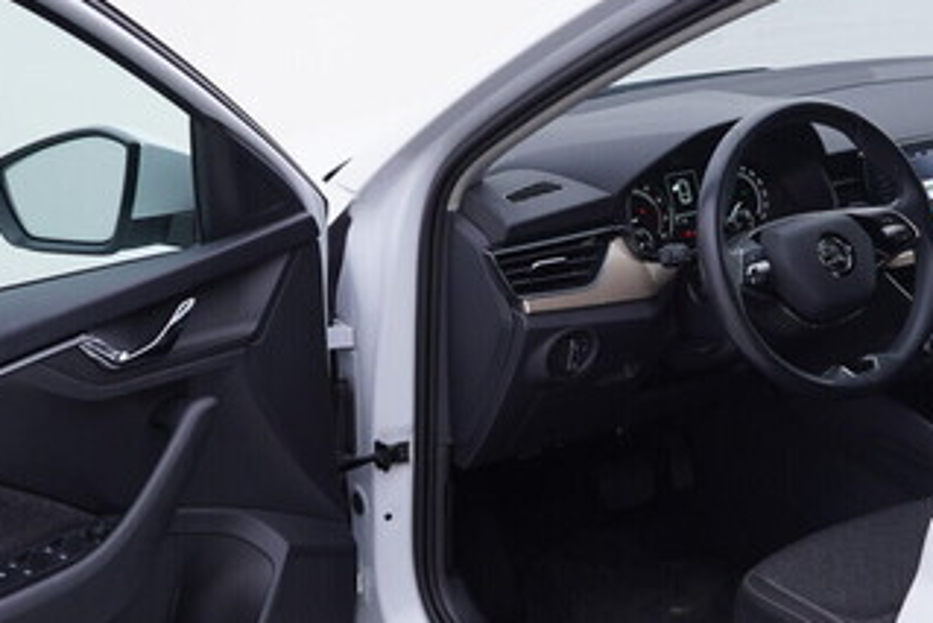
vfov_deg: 21.8
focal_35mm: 62
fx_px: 1607
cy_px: 423
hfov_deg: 32.3
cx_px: 550
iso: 125
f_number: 3.5
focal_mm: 24
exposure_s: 1/60
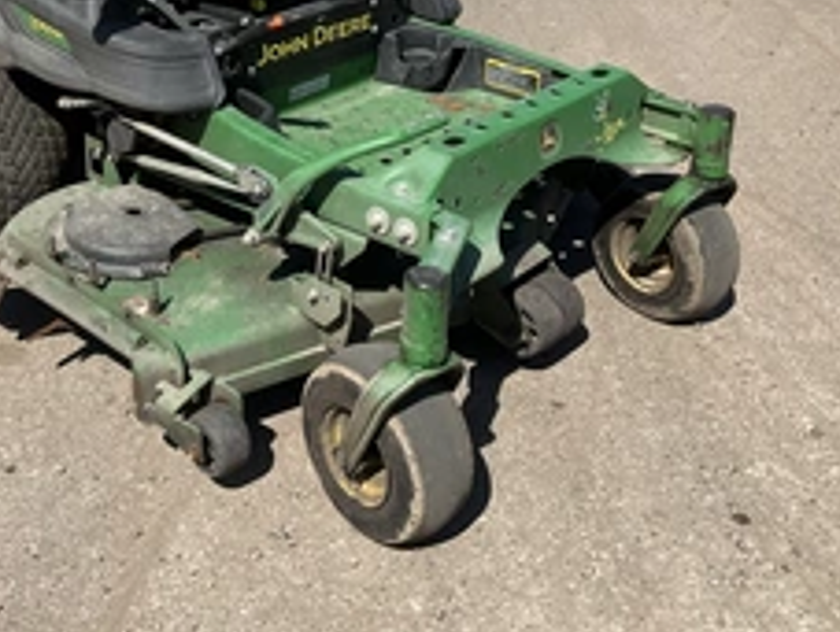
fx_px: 1240
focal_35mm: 51
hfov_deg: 37.1
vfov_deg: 27.8
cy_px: 96
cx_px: 289
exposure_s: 1/2227
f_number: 1.8
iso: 25
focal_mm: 3
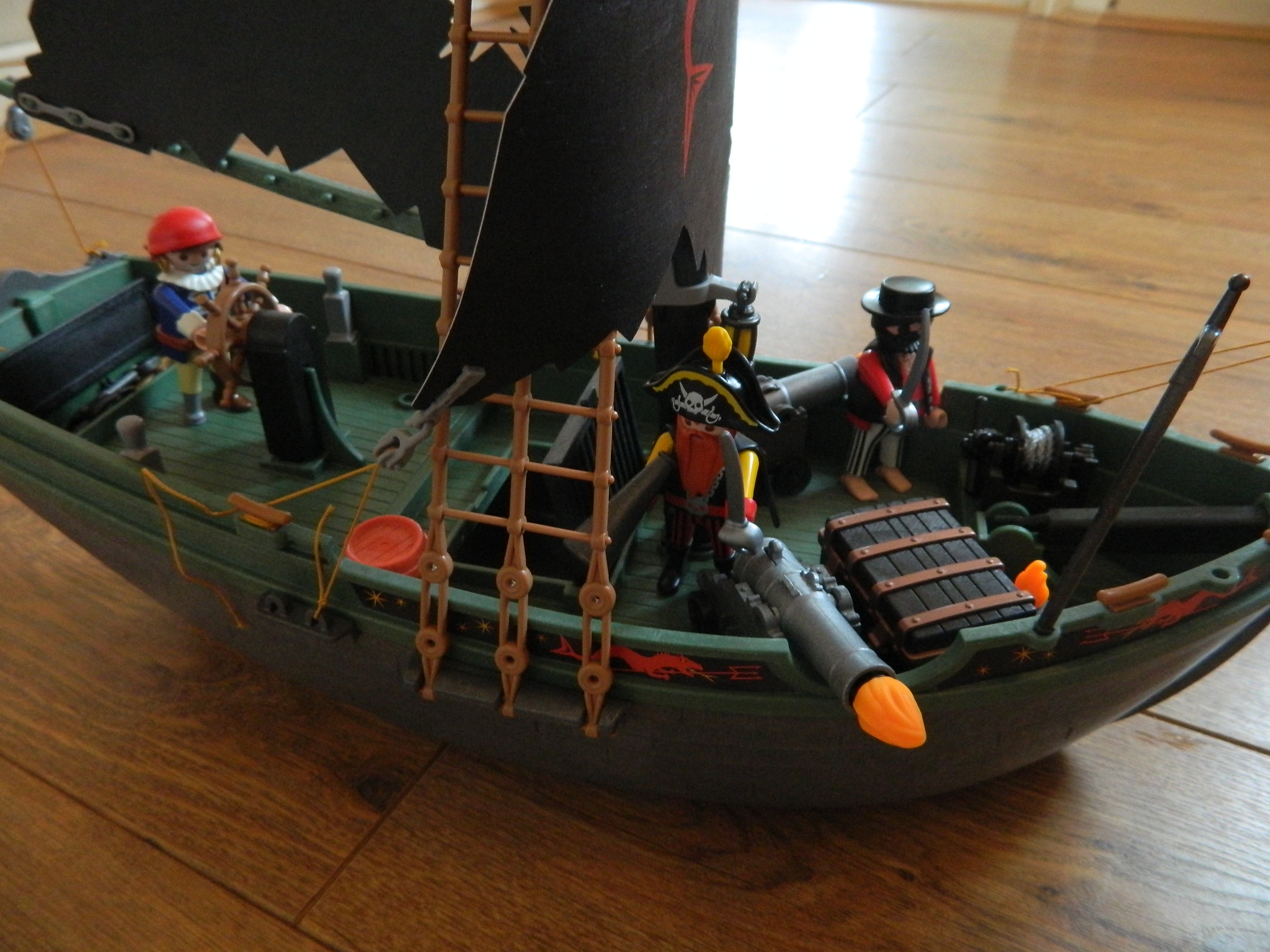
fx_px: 917
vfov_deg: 54.9
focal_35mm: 25
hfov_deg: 69.4
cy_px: 476
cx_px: 635
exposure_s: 1/25
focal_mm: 4.5
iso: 400
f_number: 3.1
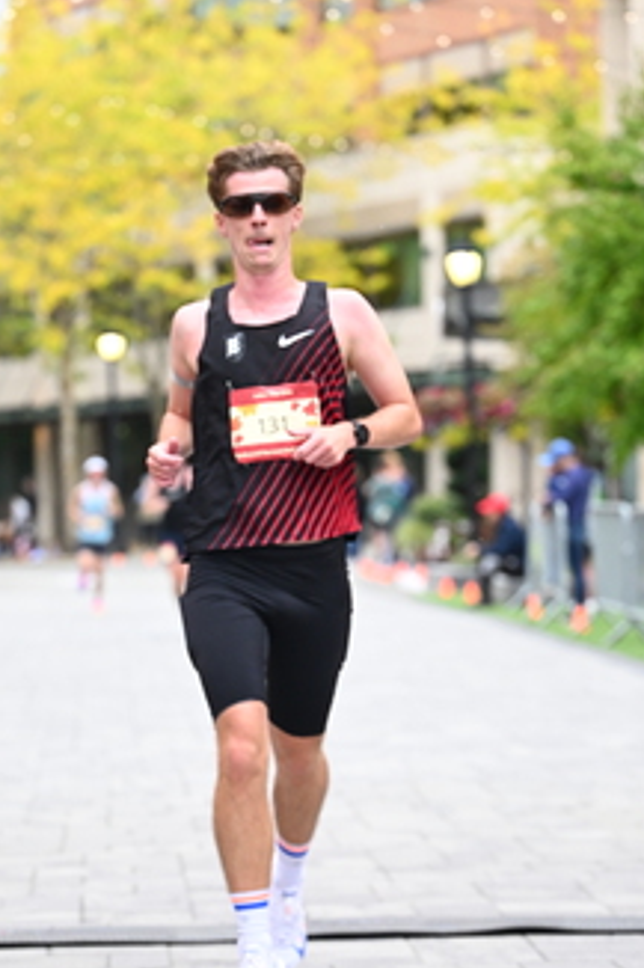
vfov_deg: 14.0
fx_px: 3948
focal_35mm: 147
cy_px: 618
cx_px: 277
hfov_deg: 9.3
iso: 1600
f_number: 2.8
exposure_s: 1/1250
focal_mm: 87
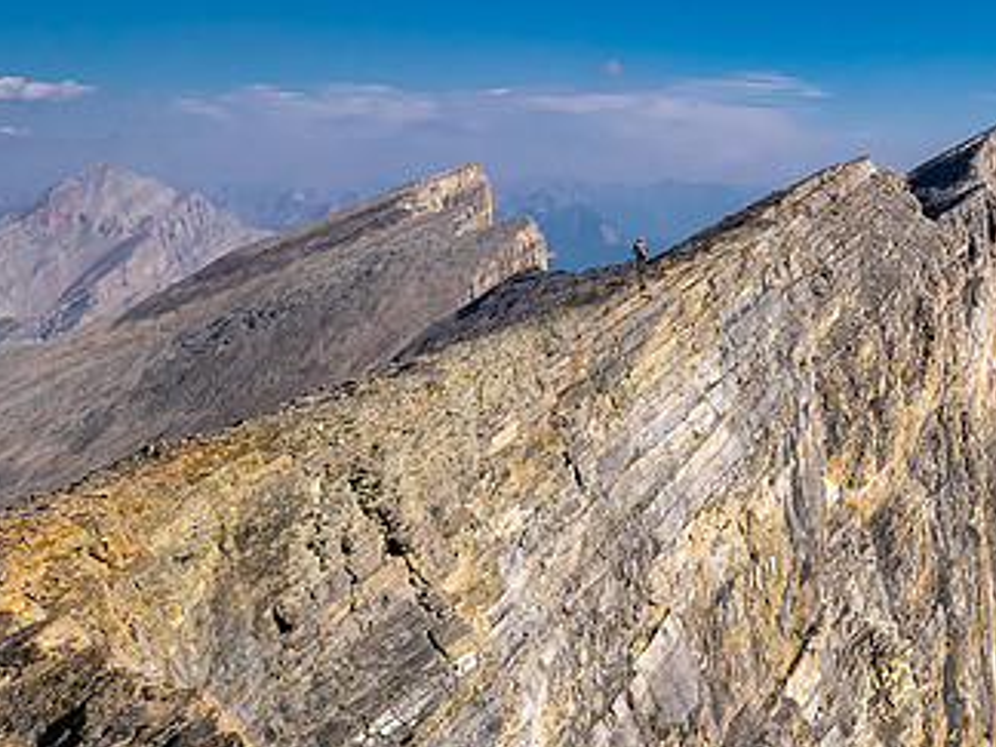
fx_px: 1237
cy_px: 438
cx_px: 876
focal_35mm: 43
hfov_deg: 40.8
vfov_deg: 33.5
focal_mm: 12
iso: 200
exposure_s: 1/800
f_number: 8
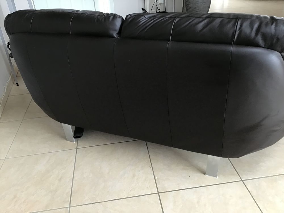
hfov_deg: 58.4
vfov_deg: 45.4
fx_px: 254
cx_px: 142
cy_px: 106
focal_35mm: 31
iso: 100
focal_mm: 3.3
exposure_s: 1/33
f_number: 2.4
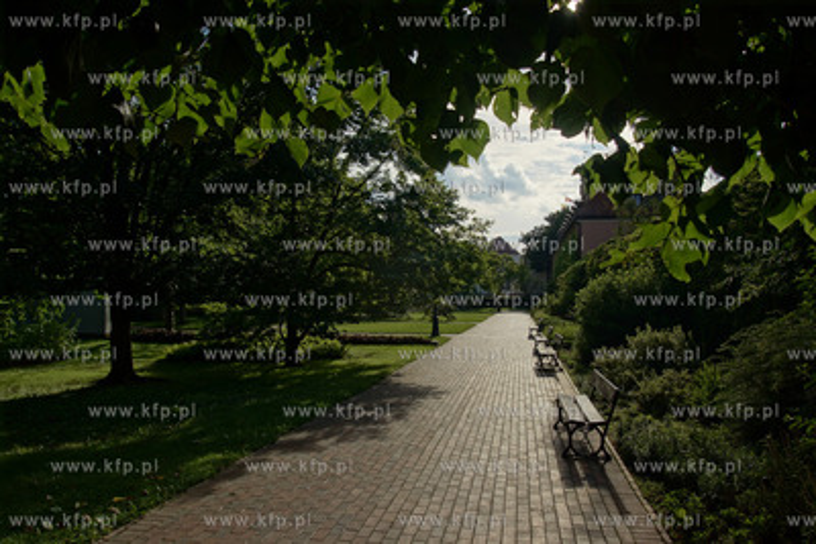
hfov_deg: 70.4
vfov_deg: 50.4
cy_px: 272
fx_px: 578
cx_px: 408
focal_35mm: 26
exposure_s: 1/320
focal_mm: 17
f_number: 6.3
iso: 100
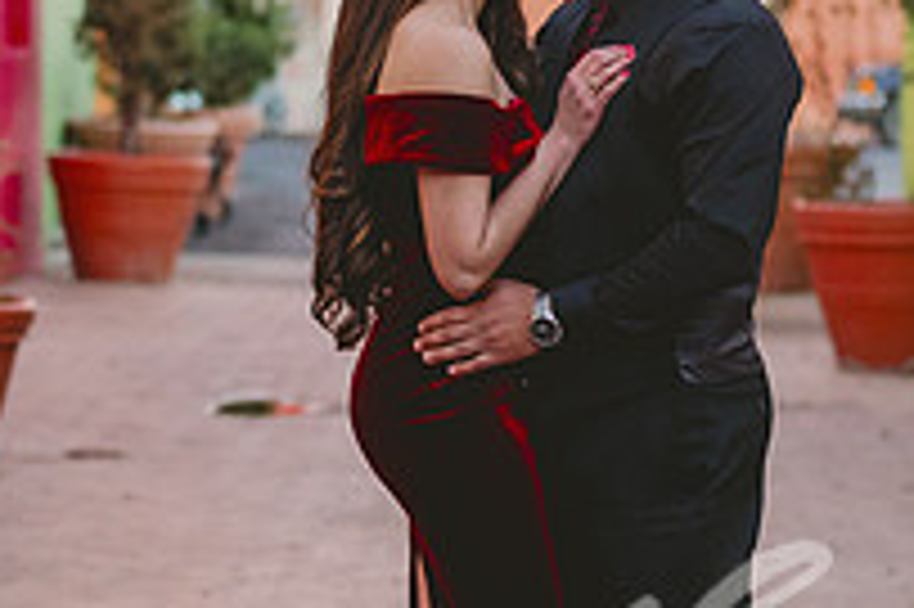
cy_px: 308
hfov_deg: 13.7
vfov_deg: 9.1
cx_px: 602
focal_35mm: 150
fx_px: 3805
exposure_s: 1/500
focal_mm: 50
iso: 1600
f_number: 2
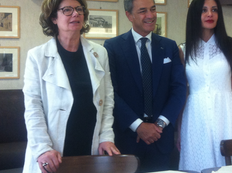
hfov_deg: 30.7
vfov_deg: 23.2
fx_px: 422
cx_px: 141
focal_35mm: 63
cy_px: 62
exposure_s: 1/15
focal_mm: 3.85
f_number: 2.8
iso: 160
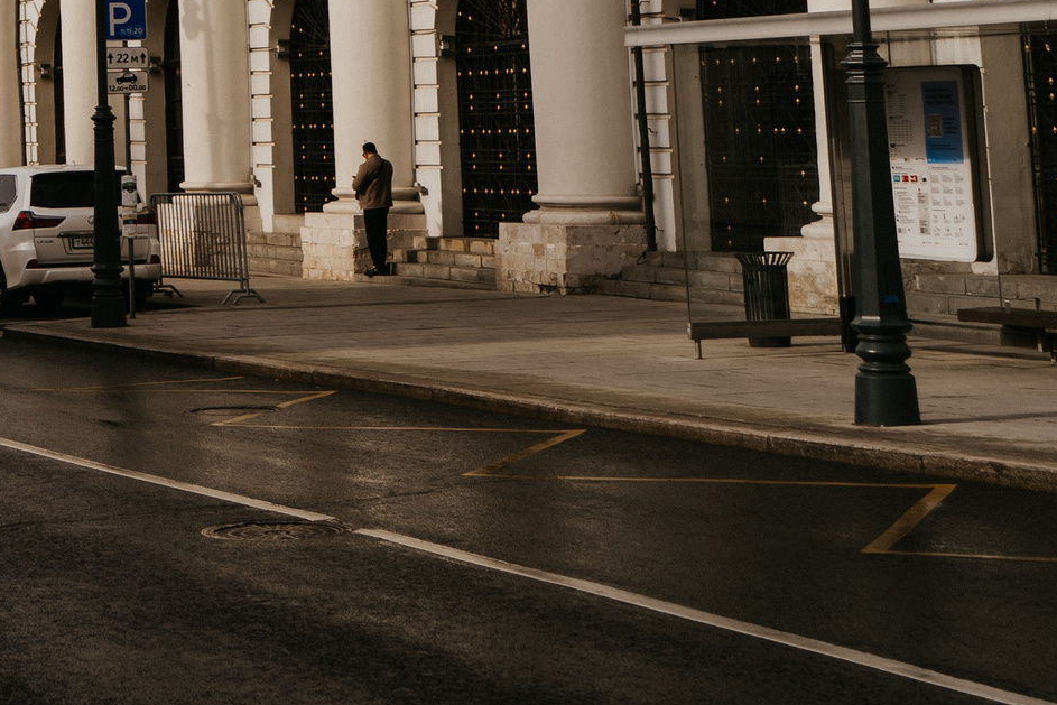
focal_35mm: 95
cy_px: -242
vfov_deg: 13.8
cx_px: -223
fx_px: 2790
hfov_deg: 20.1
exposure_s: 1/500
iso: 100
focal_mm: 35
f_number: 4
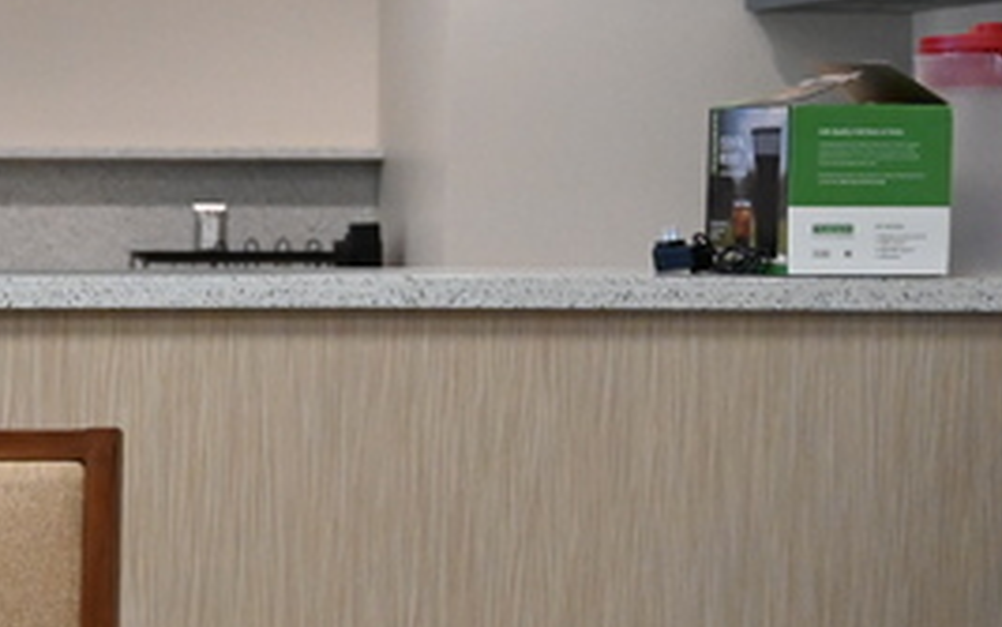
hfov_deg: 16.9
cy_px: 396
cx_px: -143
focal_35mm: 119
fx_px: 3249
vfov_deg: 11.0
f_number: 2.8
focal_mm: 30.5
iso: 6400
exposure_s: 1/2000
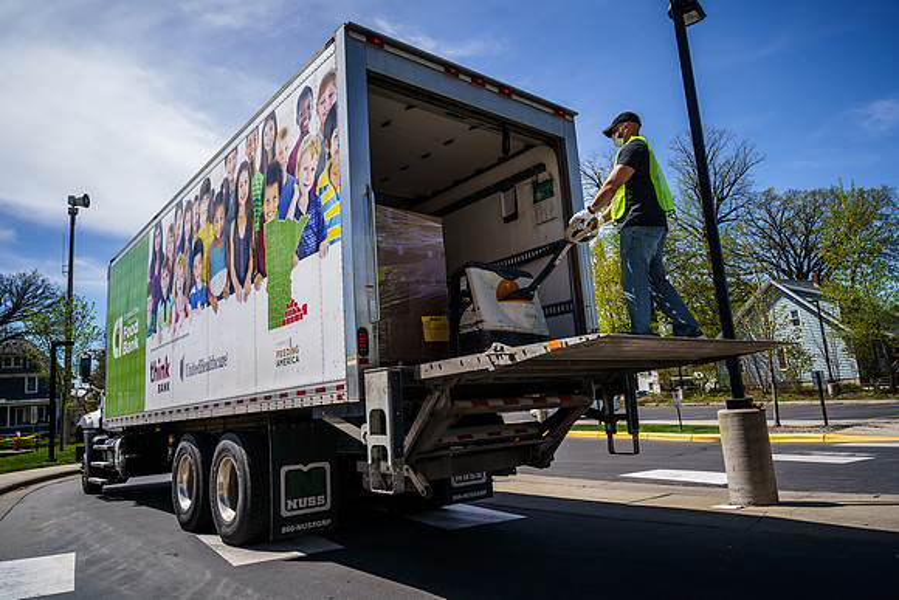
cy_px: 292
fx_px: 620
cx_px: 465
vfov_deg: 51.6
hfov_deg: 71.8
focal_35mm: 25
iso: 200
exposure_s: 1/2500
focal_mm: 24
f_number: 4
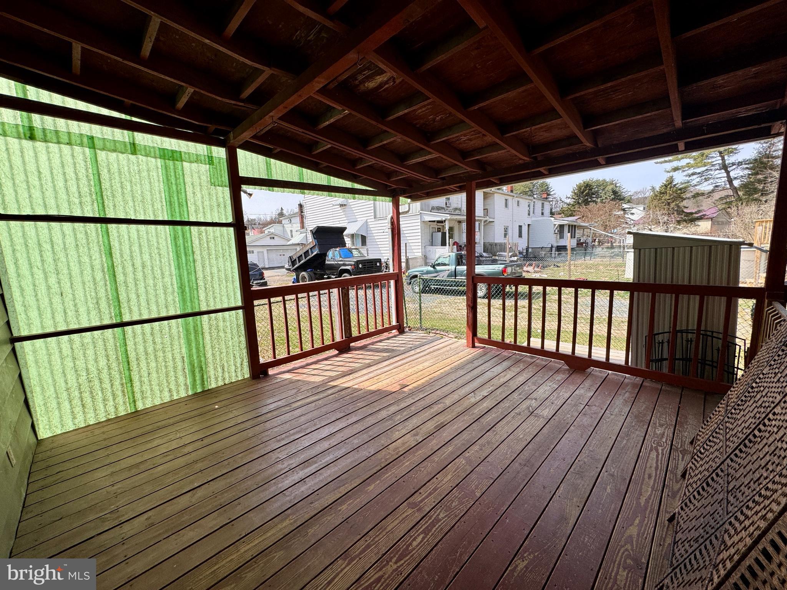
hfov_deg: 102.1
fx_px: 318
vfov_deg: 85.7
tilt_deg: -7.0
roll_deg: +1.6
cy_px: 295
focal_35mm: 14
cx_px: 394
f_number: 2.2
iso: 40
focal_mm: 2.22
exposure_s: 1/910
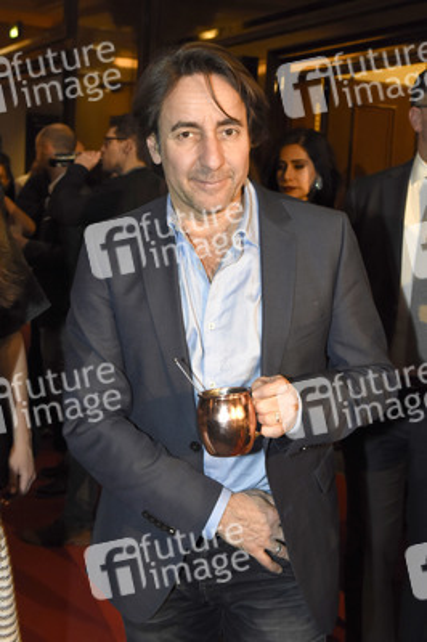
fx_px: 748
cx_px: 214
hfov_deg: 31.8
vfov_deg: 46.4
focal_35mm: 42
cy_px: 321
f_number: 5
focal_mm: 28
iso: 1600
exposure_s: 1/60
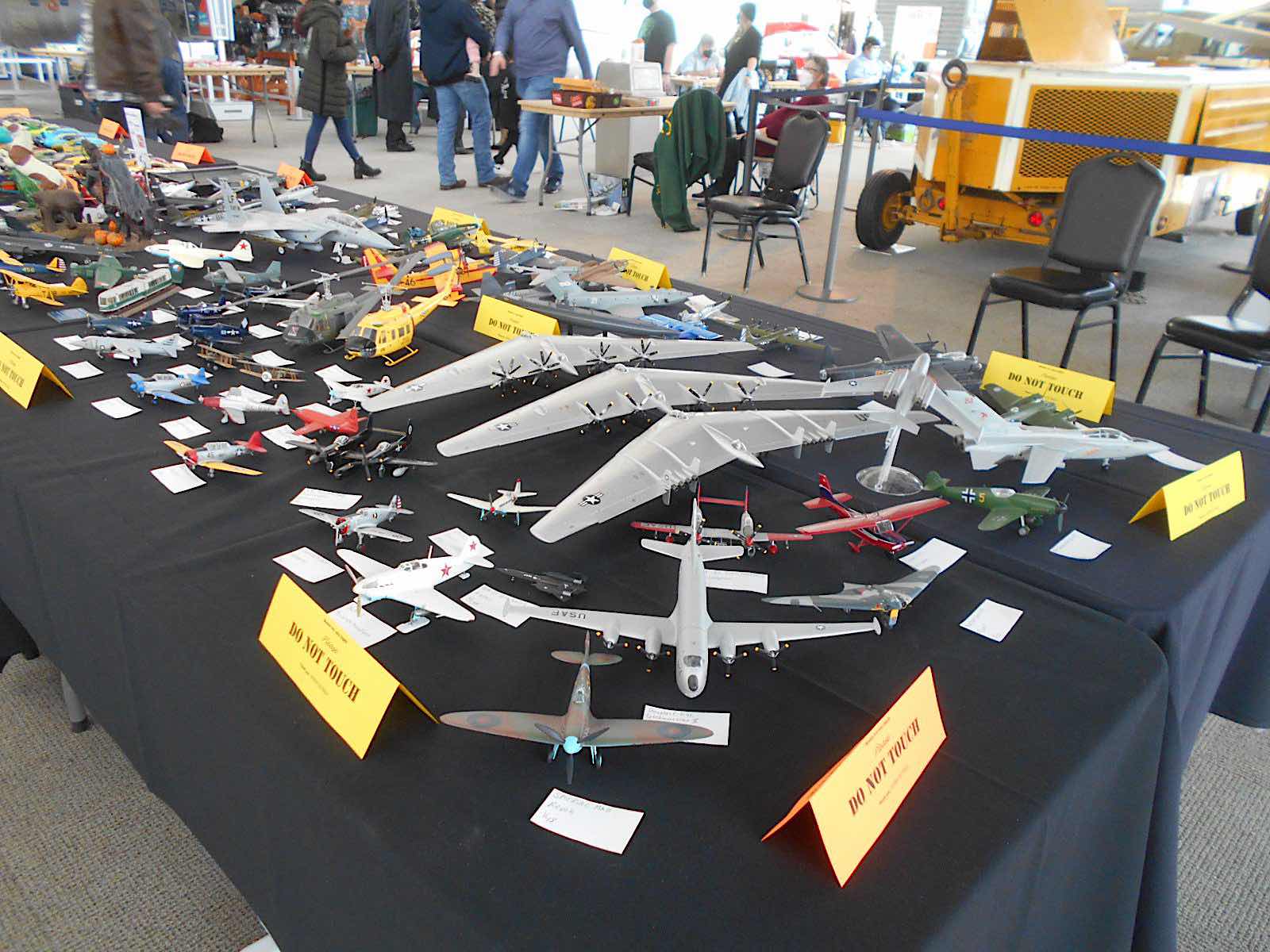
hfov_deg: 67.3
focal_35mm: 26
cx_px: 635
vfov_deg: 53.1
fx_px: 954
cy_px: 476
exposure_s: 1/30
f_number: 3.2
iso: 220
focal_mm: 4.6
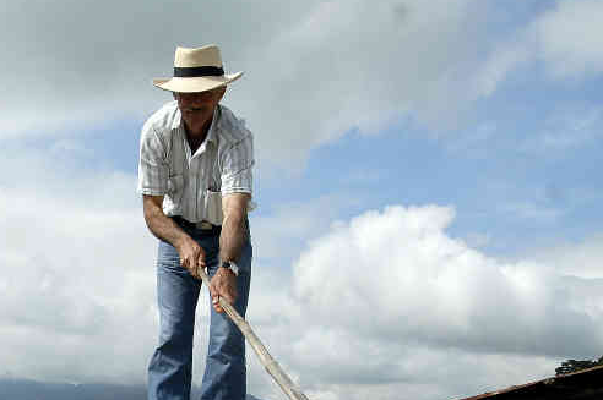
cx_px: 70
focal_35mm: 54
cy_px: 393
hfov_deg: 35.0
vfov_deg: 24.0
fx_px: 904
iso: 100
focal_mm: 18
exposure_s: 1/250
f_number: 8
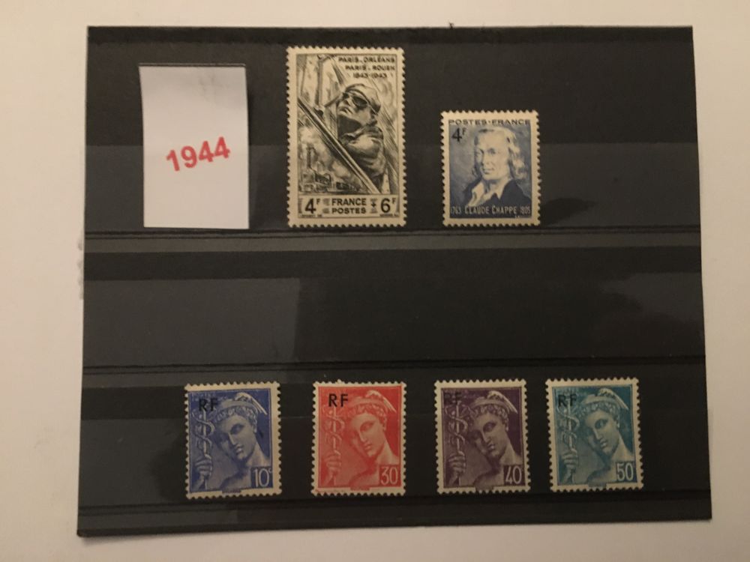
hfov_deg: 61.7
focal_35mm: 29
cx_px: 375
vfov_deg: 48.2
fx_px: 628
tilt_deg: -86.5
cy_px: 281
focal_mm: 4.15
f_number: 2.2
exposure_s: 1/17
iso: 400
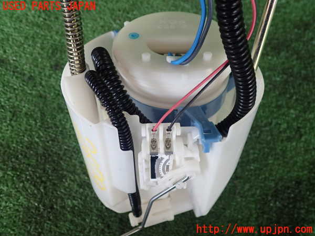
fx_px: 291
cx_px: 158
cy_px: 118
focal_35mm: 32
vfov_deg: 44.2
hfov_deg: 56.8
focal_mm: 5.87
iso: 250
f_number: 2.4
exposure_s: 1/125
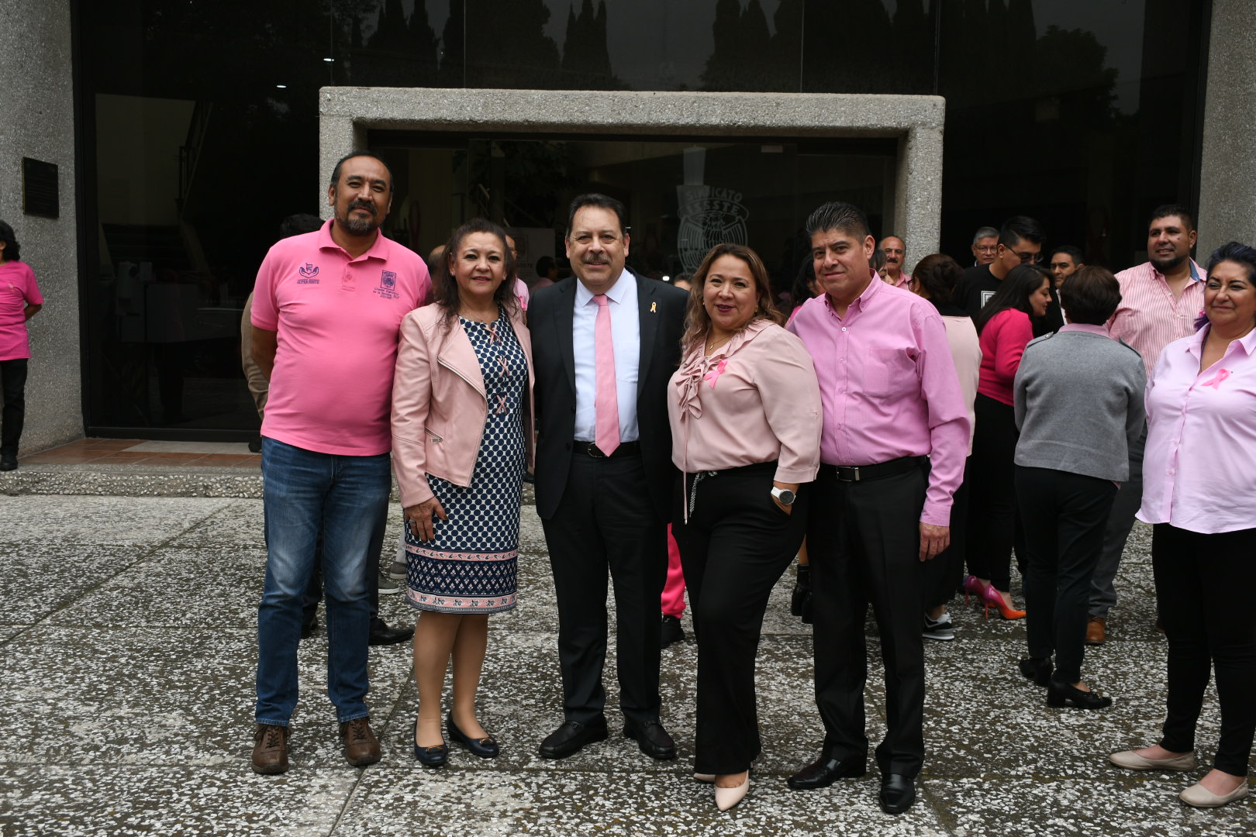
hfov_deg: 49.6
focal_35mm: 39
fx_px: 1361
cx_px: 628
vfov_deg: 34.2
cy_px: 418
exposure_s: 1/160
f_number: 6.3
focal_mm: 26
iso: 160
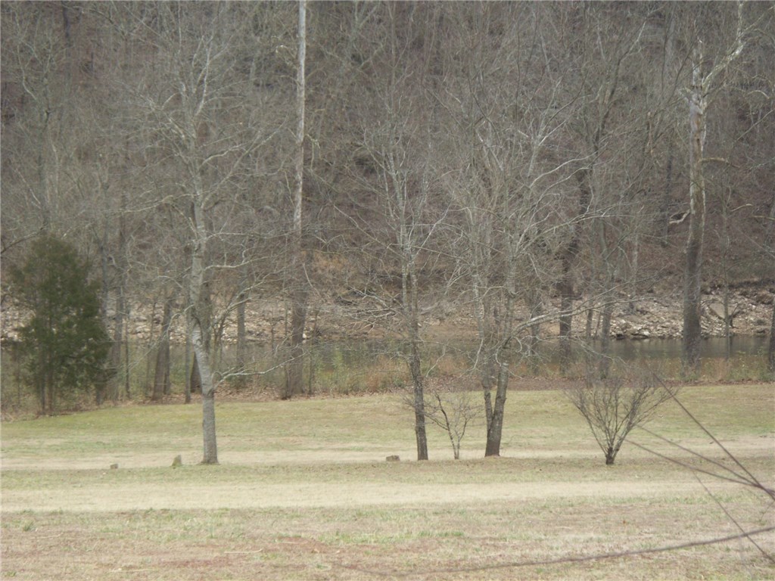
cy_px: 290
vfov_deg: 10.8
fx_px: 3067
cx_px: 388
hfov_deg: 14.4
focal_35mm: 137
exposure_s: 1/125
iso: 125
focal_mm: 28.83
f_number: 4.4
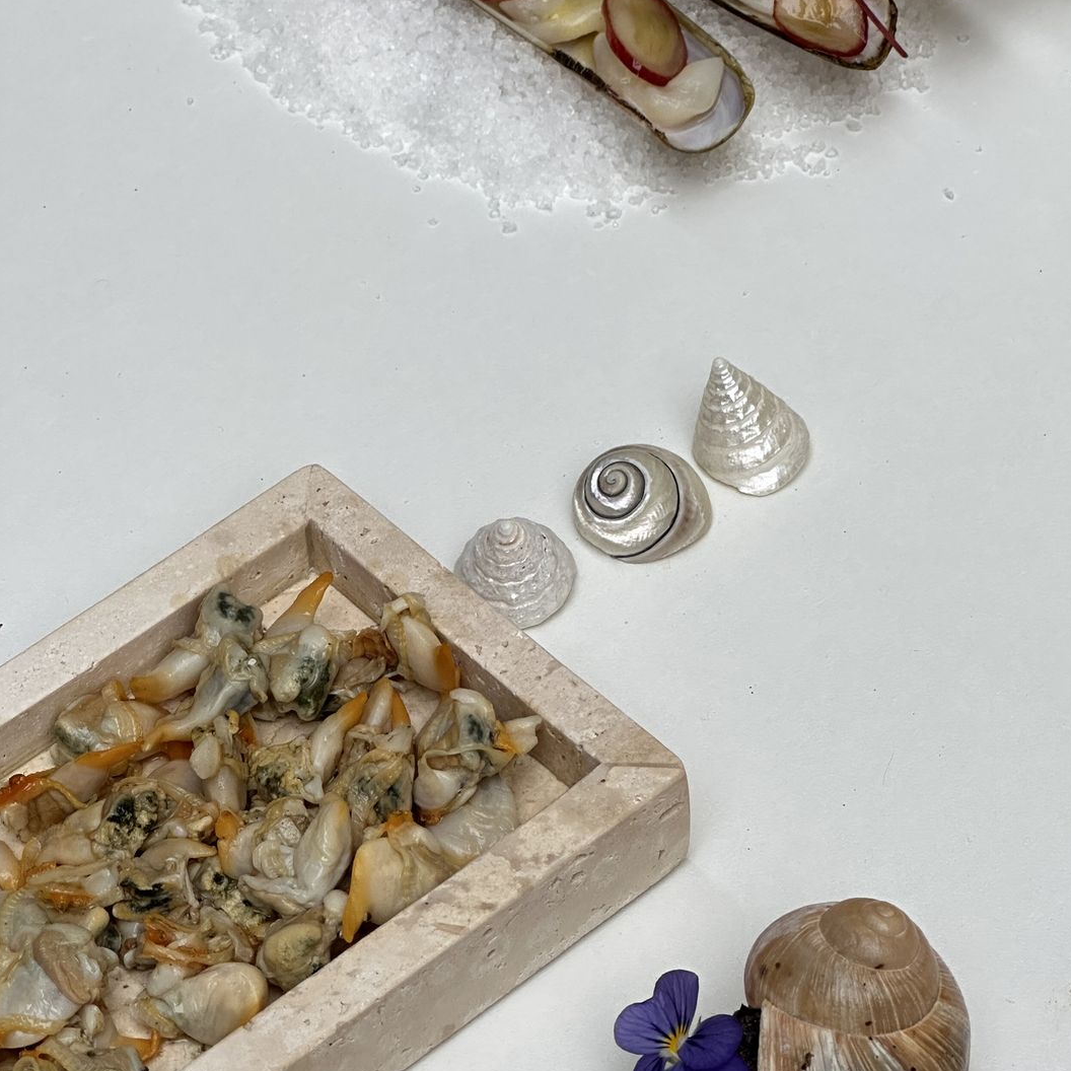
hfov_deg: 15.8
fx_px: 3850
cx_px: 646
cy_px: 563
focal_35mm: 110
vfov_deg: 15.8
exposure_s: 1/100
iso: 125
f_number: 2.8
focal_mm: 9
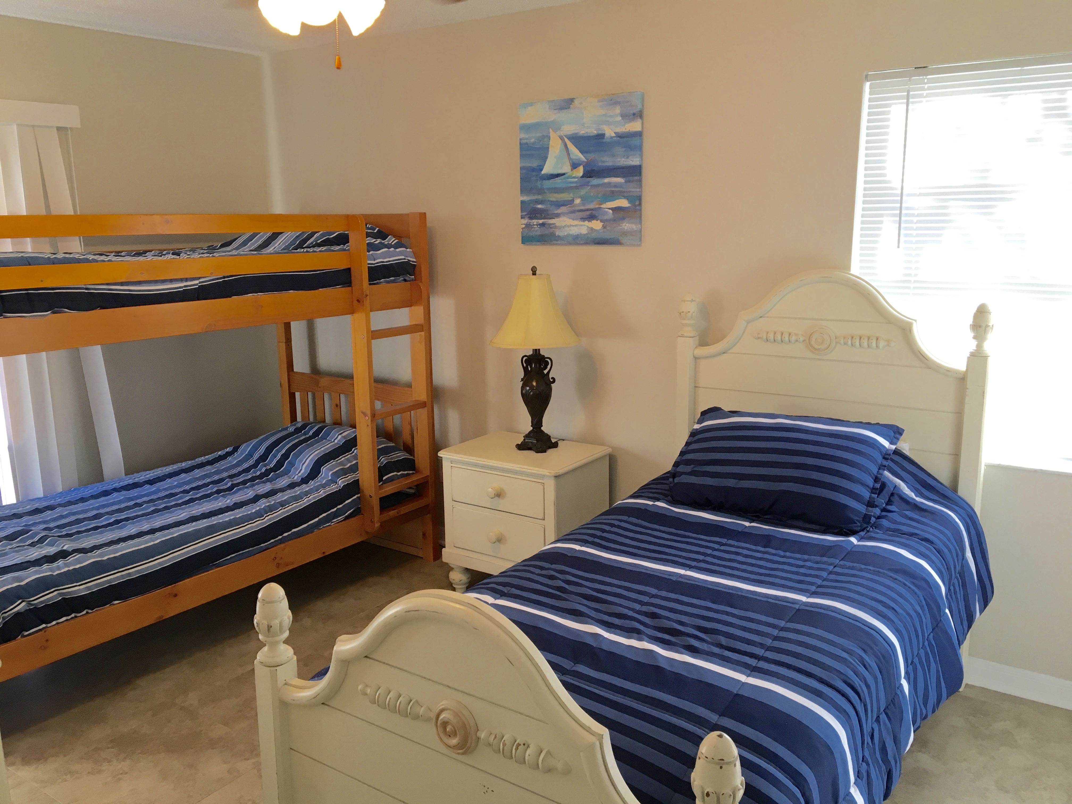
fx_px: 898
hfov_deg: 61.7
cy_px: 402
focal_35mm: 29
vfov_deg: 48.2
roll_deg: +0.7
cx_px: 536
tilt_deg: -12.7
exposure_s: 1/30
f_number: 2.2
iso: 50
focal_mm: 4.15
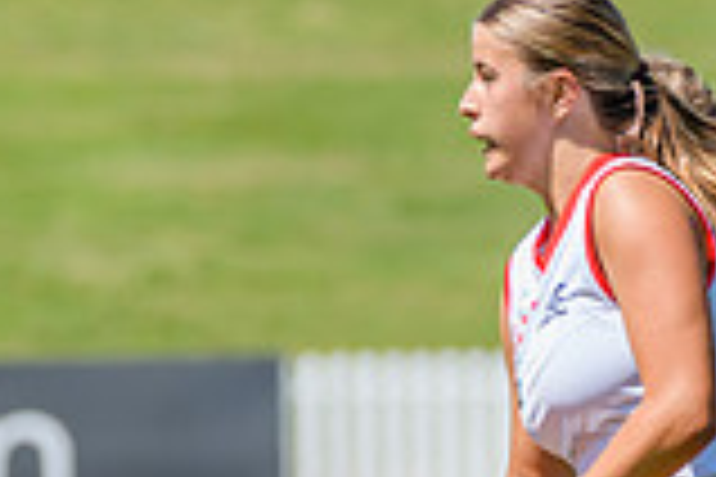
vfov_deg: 0.9
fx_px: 29553
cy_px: 588
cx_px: 456
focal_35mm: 1486
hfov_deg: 1.4
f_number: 8
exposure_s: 1/2000
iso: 800
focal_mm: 350
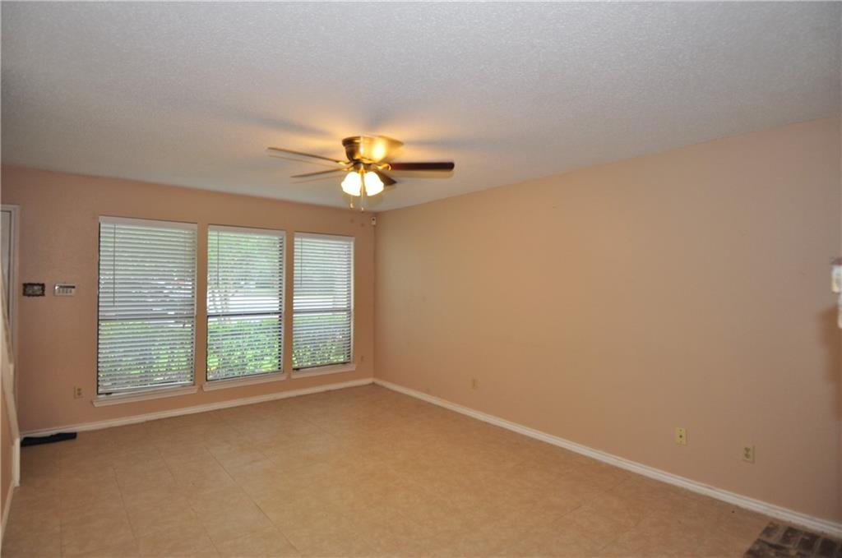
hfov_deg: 90.1
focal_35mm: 18
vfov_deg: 67.2
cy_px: 279
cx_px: 421
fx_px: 420
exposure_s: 1/80
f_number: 4.5
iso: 400
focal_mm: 12
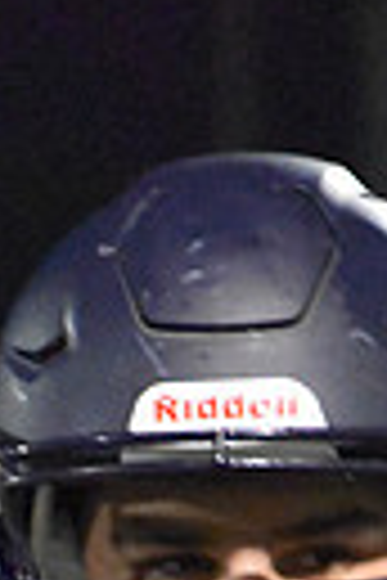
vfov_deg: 2.9
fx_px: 11452
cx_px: 398
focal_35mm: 710
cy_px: 1281
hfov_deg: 1.9
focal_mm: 105
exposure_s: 1/125
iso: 12800
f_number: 4.8
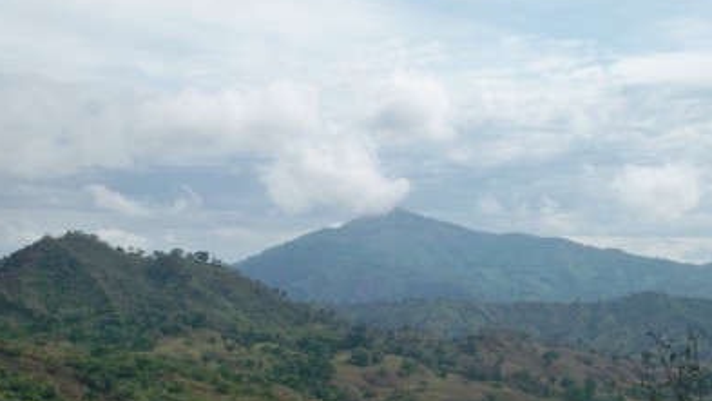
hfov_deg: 34.4
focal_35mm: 61
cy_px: 218
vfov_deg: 19.7
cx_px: 351
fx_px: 1152
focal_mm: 9.7
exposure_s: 1/800
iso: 80
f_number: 6.1
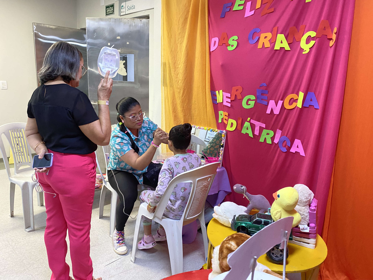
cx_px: 186
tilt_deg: -11.0
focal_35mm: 26
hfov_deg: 67.3
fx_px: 280
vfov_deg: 53.1
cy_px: 140
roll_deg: -2.2
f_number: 1.8
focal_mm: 4.25
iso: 400
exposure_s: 1/40
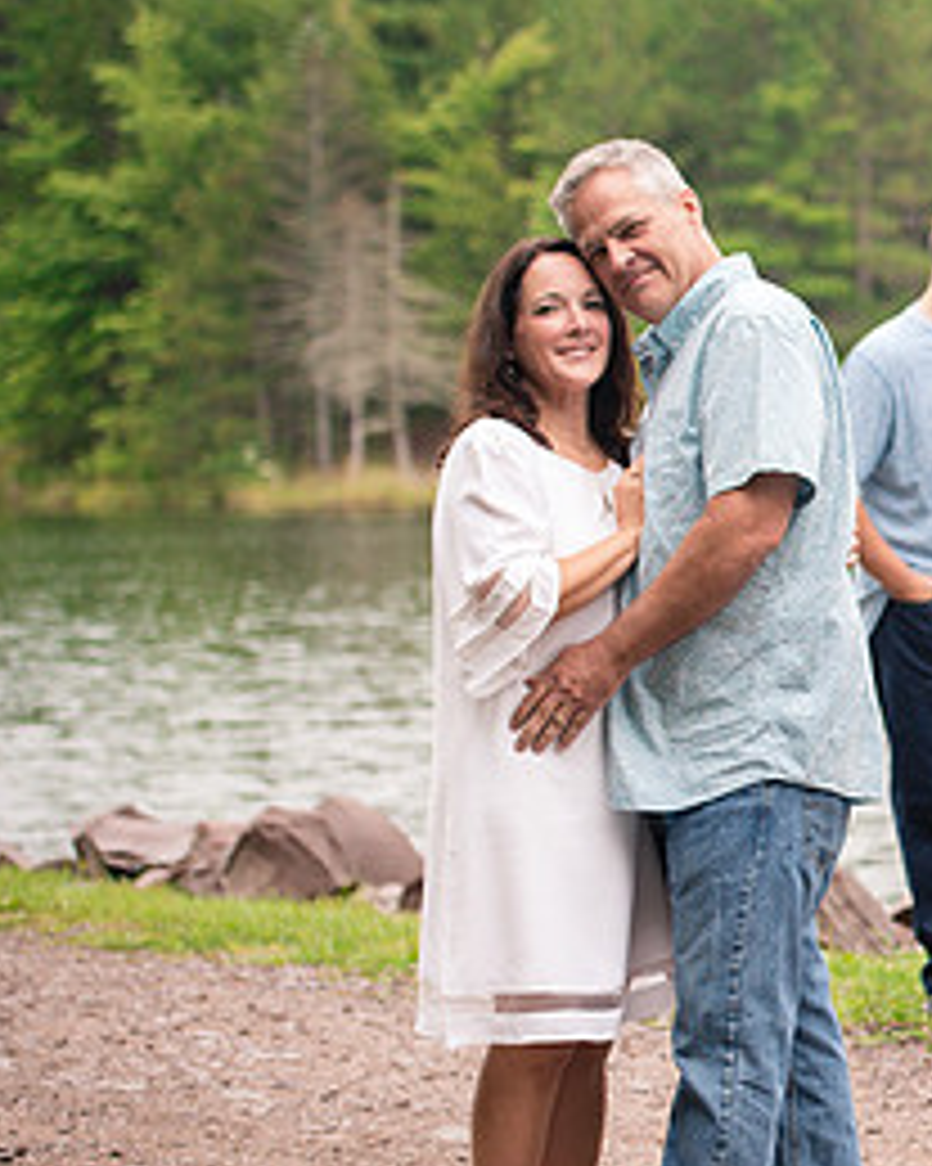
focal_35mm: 158
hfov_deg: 9.5
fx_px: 5451
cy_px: 663
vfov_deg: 12.2
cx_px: 1326
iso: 800
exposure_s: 1/1000
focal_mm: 70
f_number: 3.2
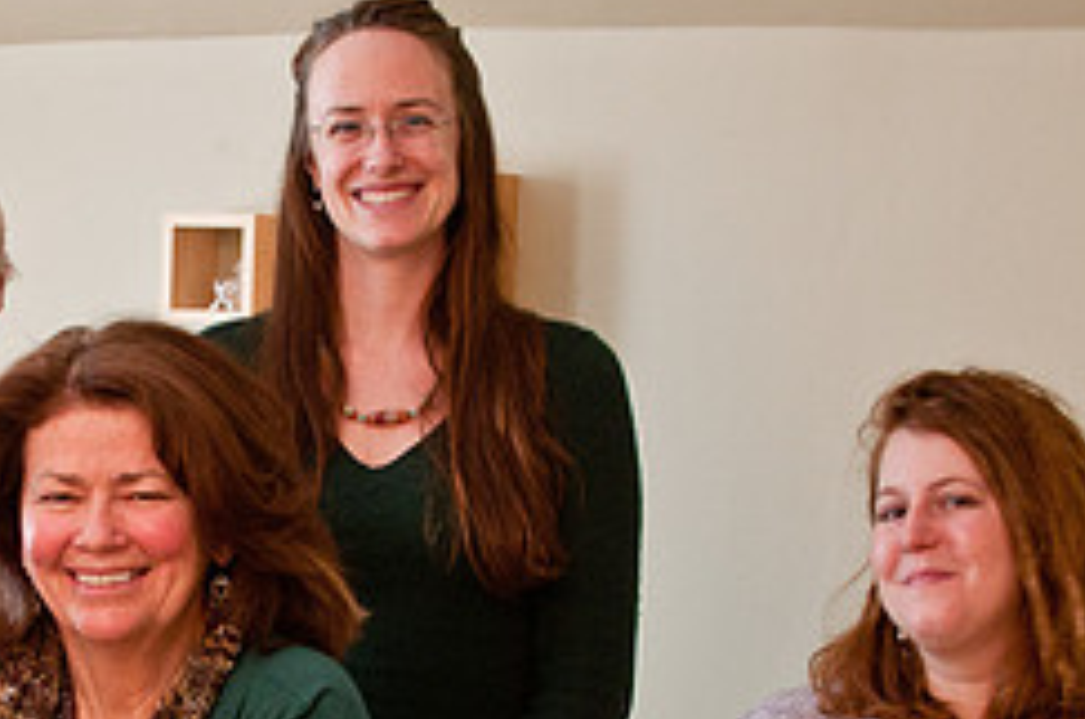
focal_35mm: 125
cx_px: 103
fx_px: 3766
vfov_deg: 10.8
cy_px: 726
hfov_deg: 16.2
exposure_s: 1/20
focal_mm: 35
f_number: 5.6
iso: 400
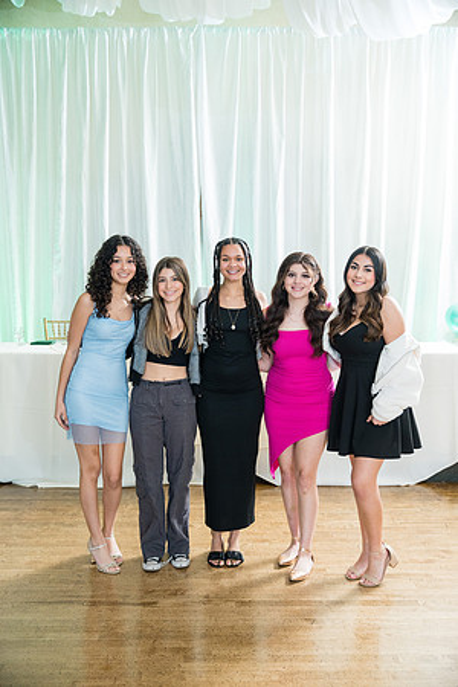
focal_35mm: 36
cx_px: 229
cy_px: 344
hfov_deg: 36.6
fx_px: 693
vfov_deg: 52.8
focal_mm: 36.3
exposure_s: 1/250
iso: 1600
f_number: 2.8
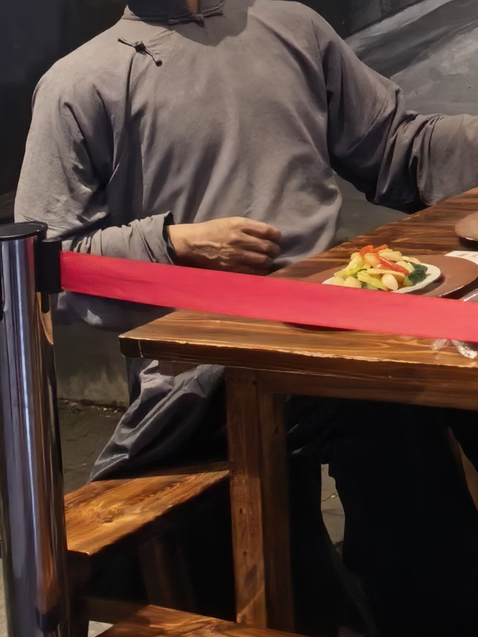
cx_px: 844
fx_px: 1841
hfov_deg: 13.4
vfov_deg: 18.4
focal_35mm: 100
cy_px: -174
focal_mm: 5.75
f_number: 1.4
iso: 320
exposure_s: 1/50
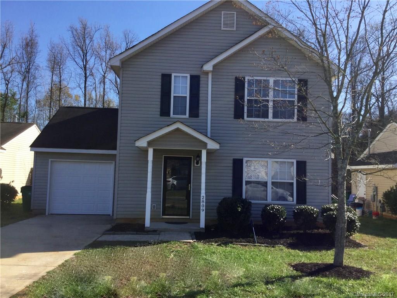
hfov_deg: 58.4
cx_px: 198
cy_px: 149
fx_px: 356
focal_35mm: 31
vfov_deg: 45.4
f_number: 2.4
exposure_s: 1/734
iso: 25
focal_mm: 3.3
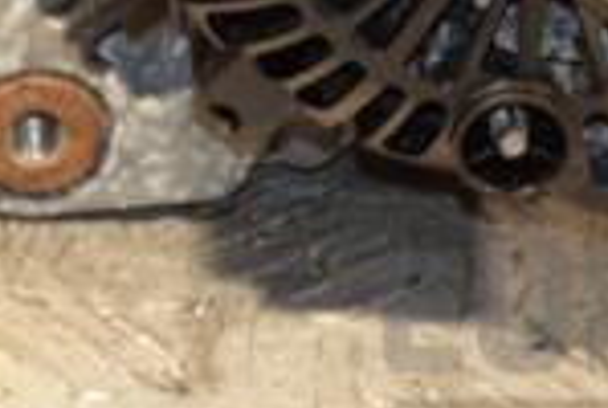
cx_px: 306
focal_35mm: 512
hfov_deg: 4.0
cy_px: -233
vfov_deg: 2.7
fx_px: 8664
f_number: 5.6
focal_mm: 85
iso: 800
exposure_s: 1/100
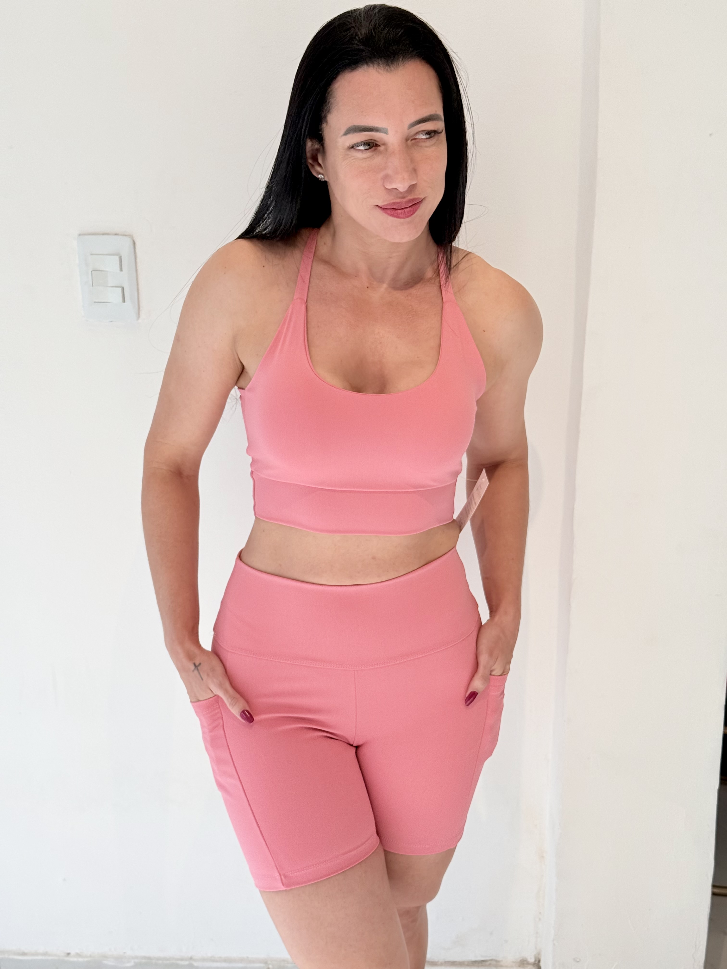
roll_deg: +0.2
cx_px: 364
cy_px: 484
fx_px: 1344
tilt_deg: -22.1
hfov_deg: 30.3
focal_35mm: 48
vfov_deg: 39.7
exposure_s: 1/499
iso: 100
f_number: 1.78
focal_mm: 6.76
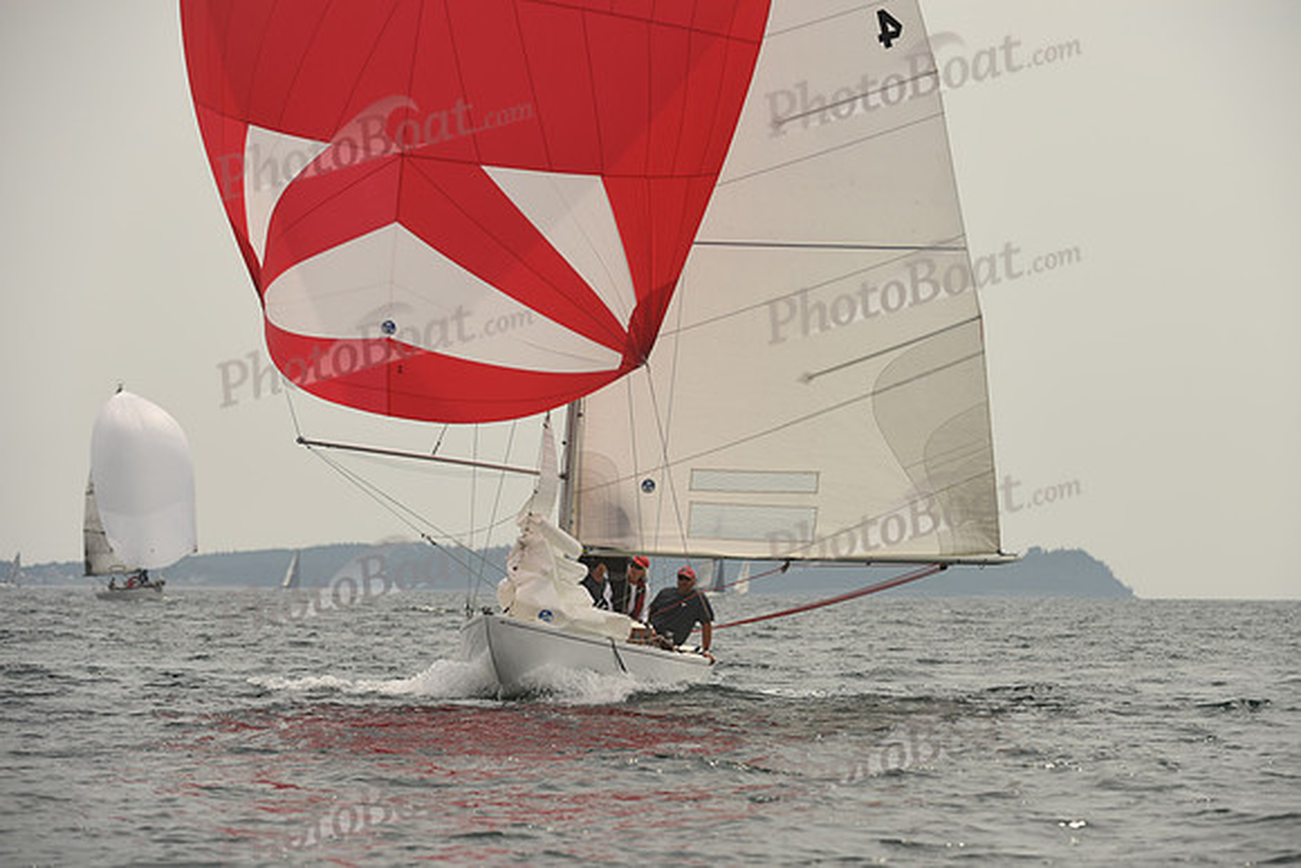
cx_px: 650
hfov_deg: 8.2
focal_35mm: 250
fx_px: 9036
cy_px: 434
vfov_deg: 5.5
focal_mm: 250
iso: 250
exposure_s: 1/1000
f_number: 7.1
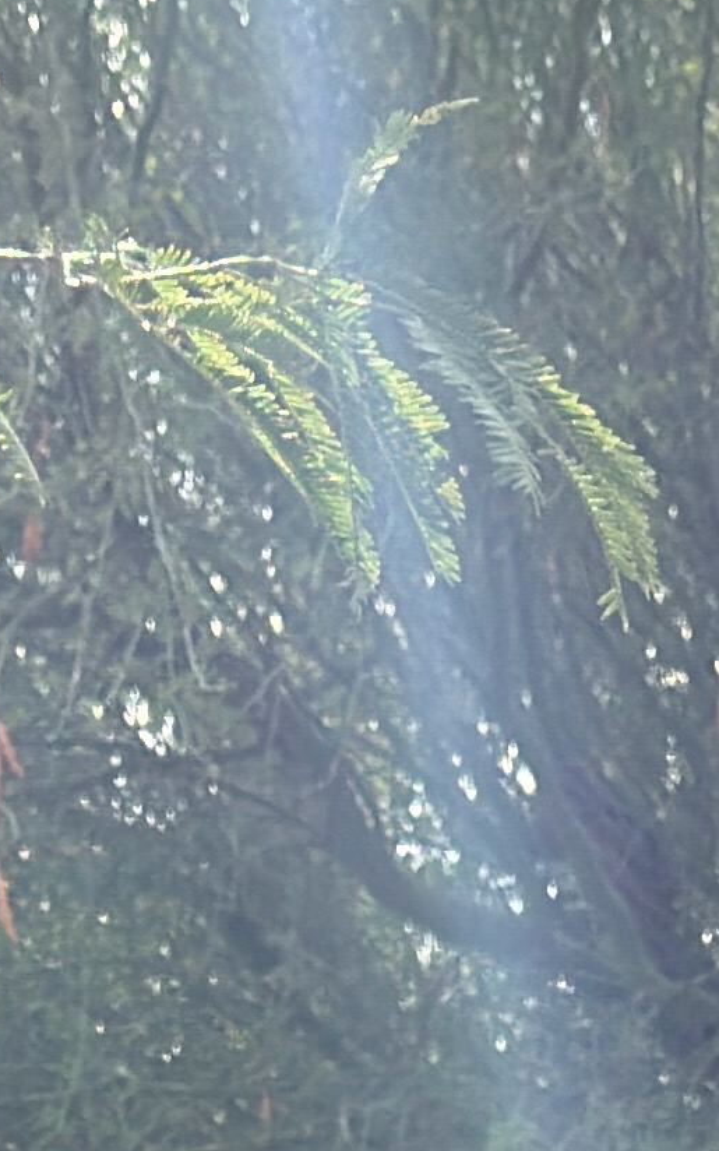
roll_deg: -1.4
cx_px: 475
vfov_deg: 7.0
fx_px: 7807
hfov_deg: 5.3
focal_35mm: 249
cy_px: 4103
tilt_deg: -13.4
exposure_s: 1/1368
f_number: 1.78
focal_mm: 6.76
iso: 80
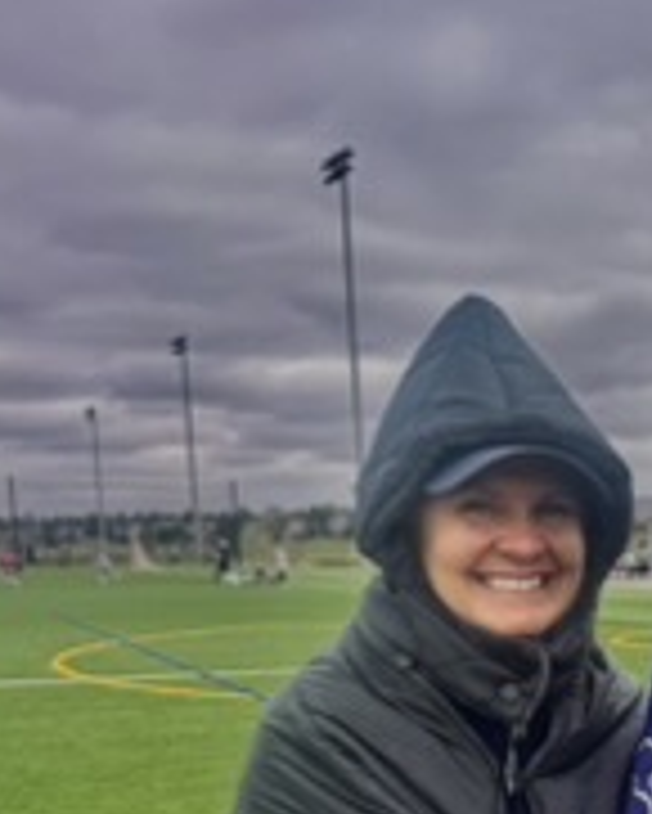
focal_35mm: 62
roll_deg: +0.4
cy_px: 769
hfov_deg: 23.1
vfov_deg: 29.0
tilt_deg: -9.0
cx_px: 724
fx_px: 1494
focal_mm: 6.76
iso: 80
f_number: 1.78
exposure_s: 1/2506
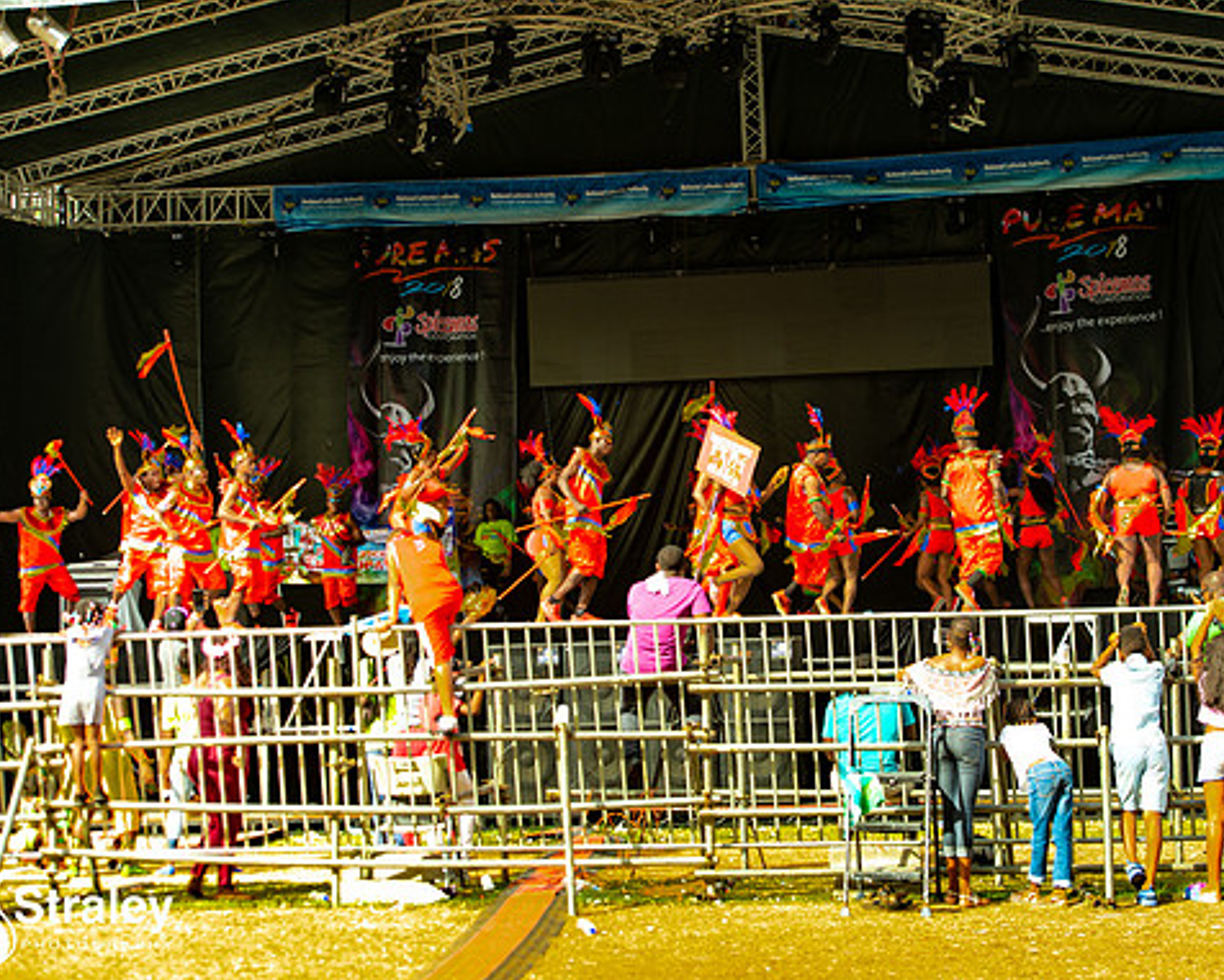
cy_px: 486
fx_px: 2899
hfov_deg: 23.8
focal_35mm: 80
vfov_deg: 19.2
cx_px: 689
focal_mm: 70
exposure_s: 1/200
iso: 160
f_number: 5.6
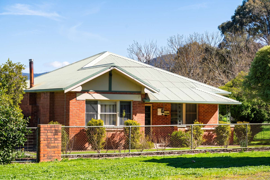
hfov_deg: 28.8
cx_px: 135
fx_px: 525
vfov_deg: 19.5
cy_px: 90
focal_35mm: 70
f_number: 6.3
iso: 320
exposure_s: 1/800
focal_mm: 70
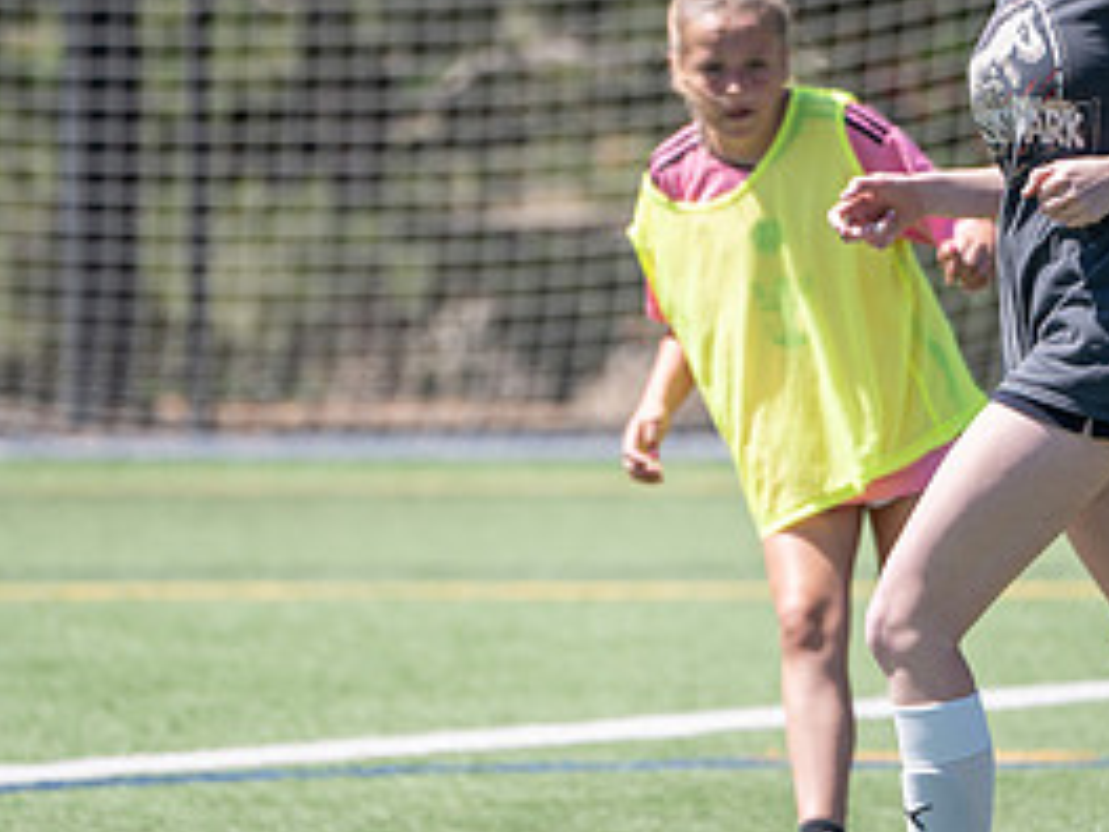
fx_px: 12206
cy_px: 485
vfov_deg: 3.9
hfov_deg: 5.2
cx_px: 706
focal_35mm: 381
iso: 50
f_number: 2.8
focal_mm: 180
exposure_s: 1/800
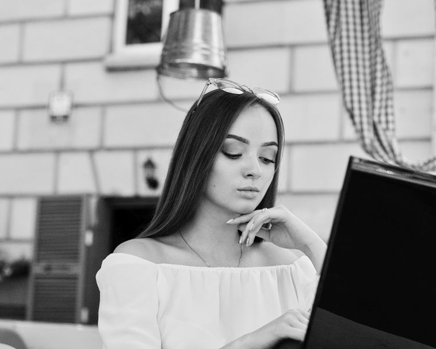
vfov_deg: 29.1
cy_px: 170
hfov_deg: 36.0
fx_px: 671
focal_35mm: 52
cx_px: 239
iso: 500
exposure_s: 1/2500
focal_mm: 35
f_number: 2.5
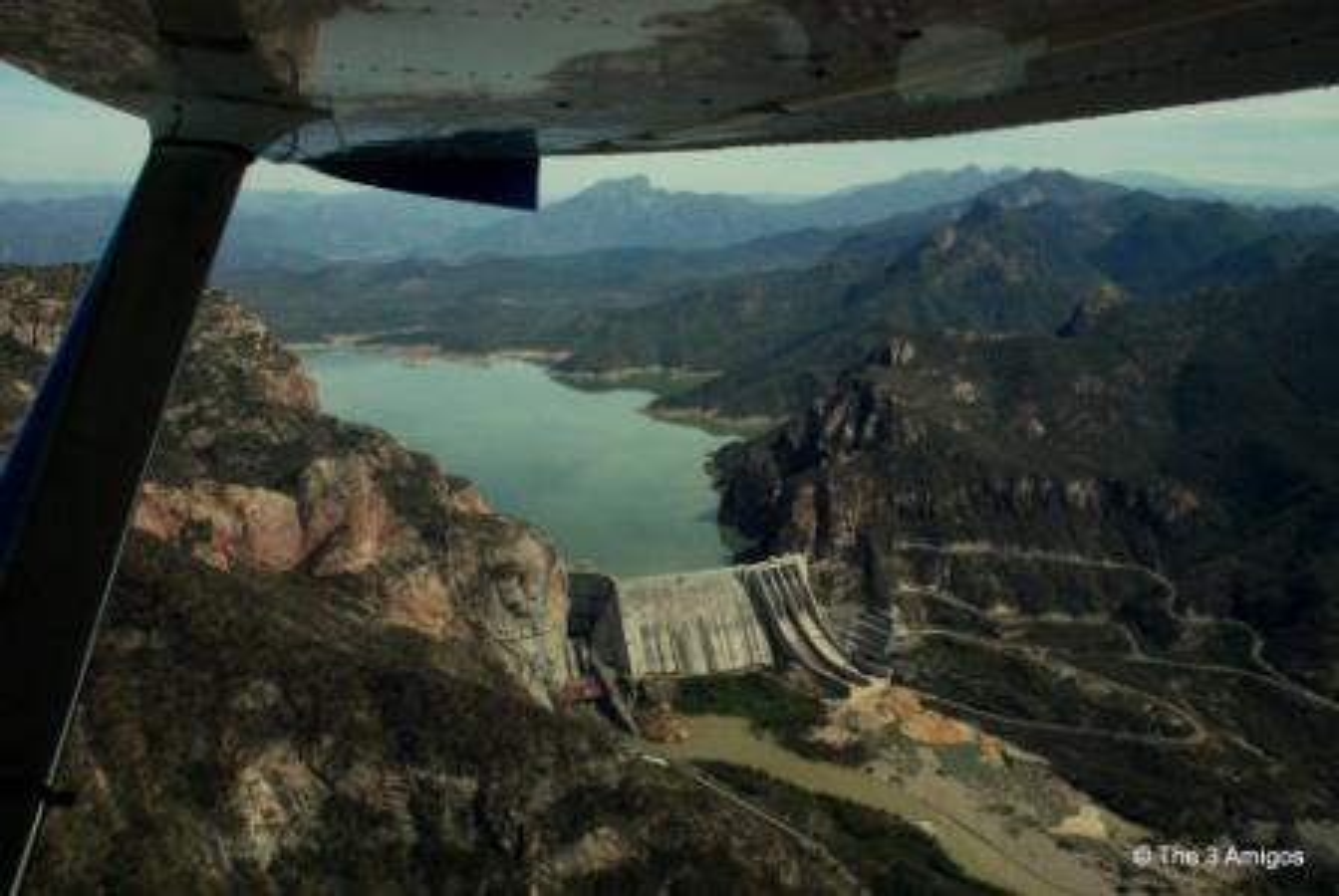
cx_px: 670
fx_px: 1006
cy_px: 448
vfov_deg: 48.1
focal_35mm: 27
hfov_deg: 67.3
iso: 800
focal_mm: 18
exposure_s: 1/320
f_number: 13
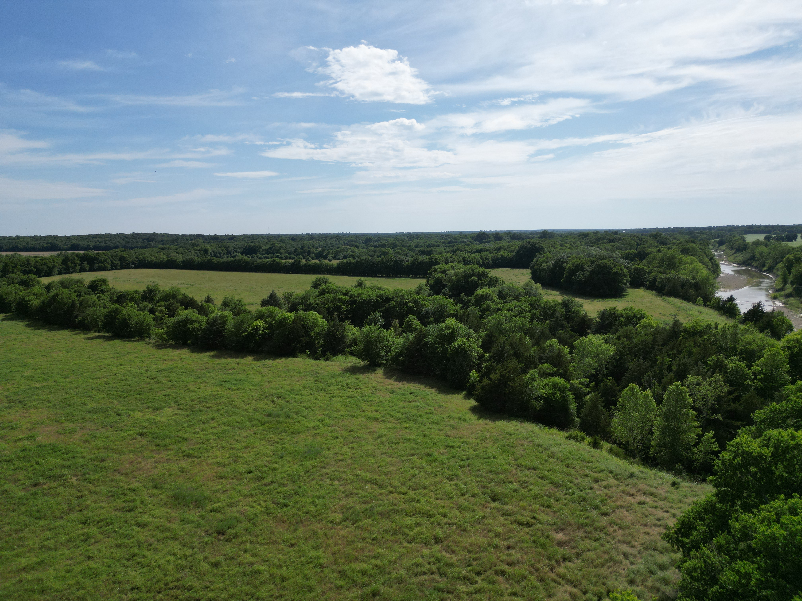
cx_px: 401
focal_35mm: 24
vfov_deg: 56.8
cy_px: 300
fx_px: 556
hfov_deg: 71.6
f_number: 1.7
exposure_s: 1/5000
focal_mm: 6.72
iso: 120
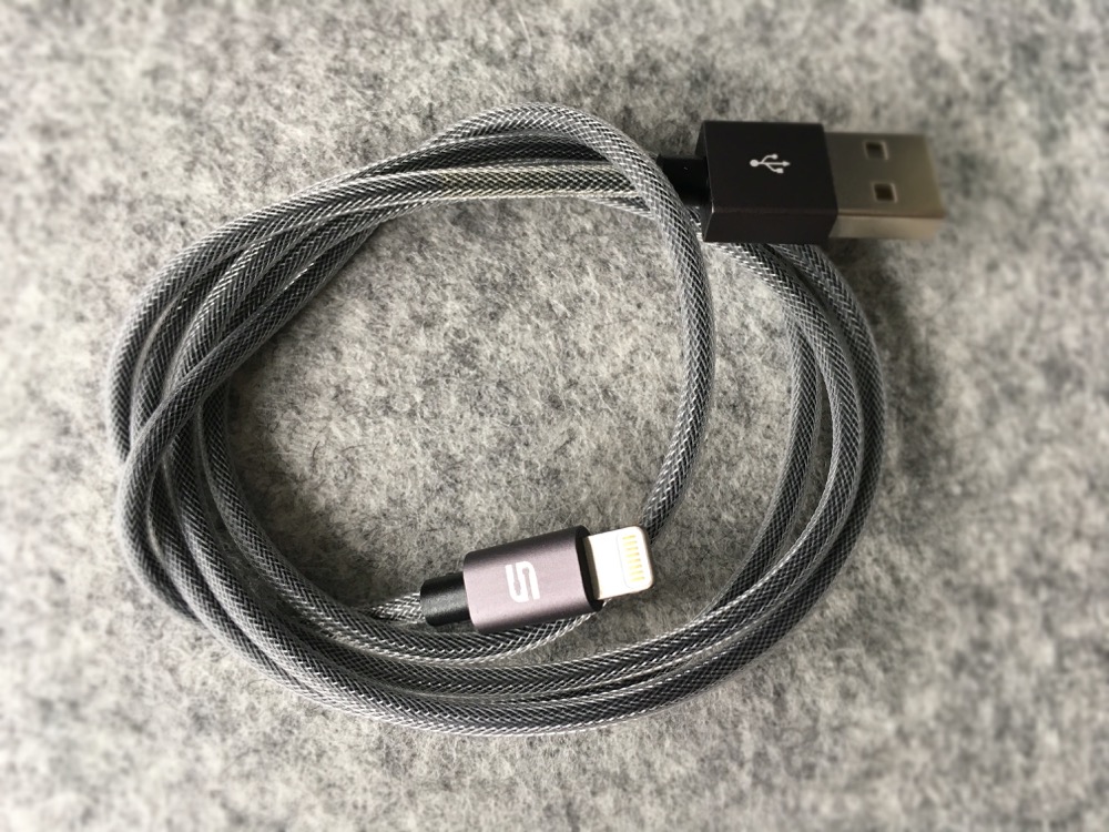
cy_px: 416
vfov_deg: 48.2
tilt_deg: -85.0
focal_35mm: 29
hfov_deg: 61.7
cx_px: 554
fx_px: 929
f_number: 2.2
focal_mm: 4.15
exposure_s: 1/33
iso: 40
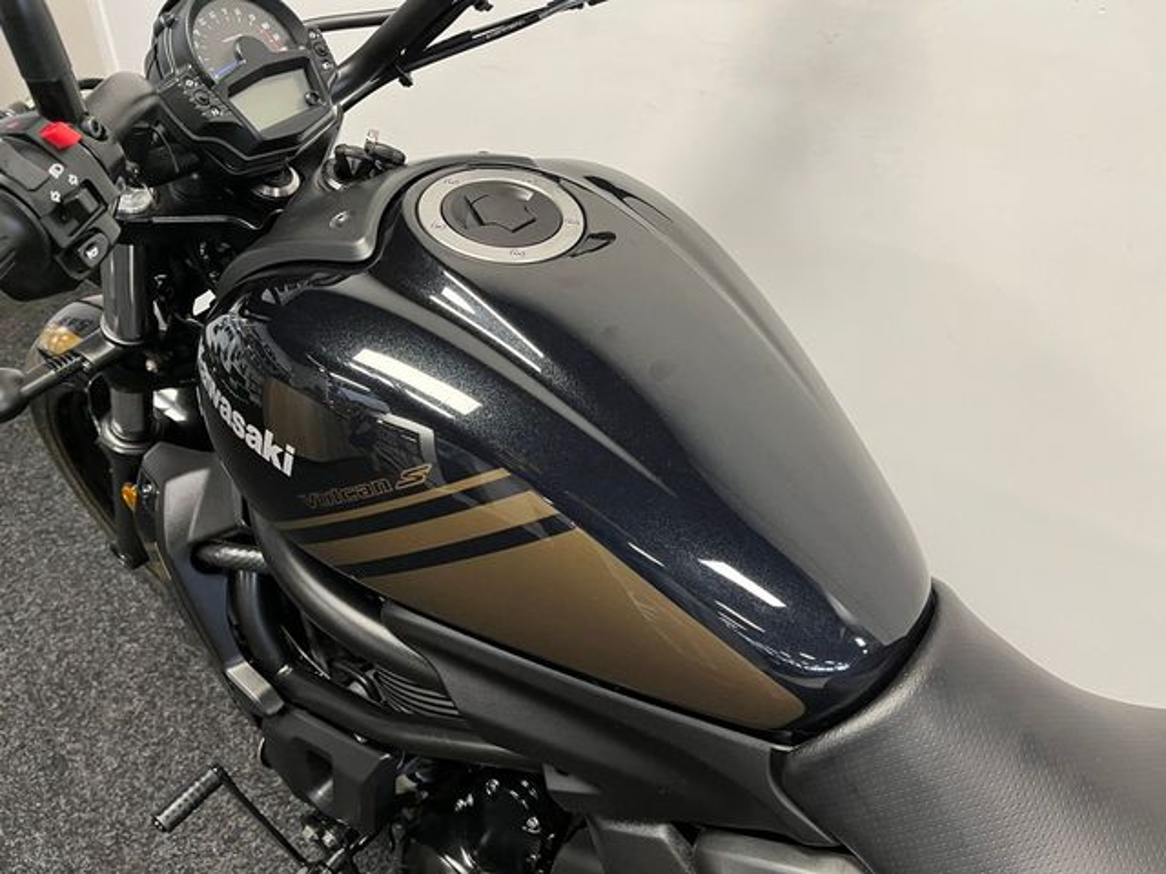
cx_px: 583
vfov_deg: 53.1
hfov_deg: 67.3
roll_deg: +0.7
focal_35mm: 26
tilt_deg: -34.7
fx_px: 876
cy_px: 437
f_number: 1.6
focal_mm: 5.1
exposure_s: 1/50
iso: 160
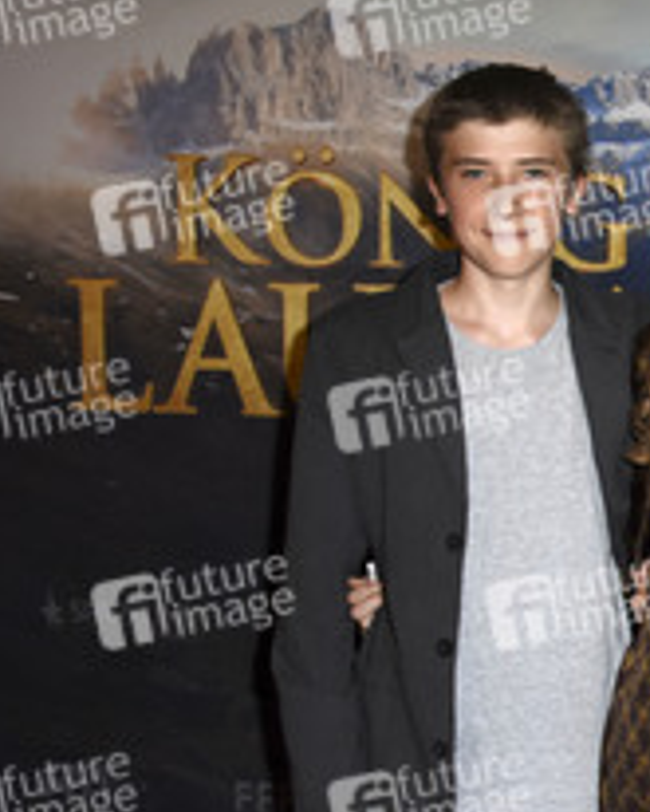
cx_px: 877
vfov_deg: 25.6
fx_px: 1778
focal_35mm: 74
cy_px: 505
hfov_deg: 19.0
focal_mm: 24
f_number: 5.6
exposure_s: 1/125
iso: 800
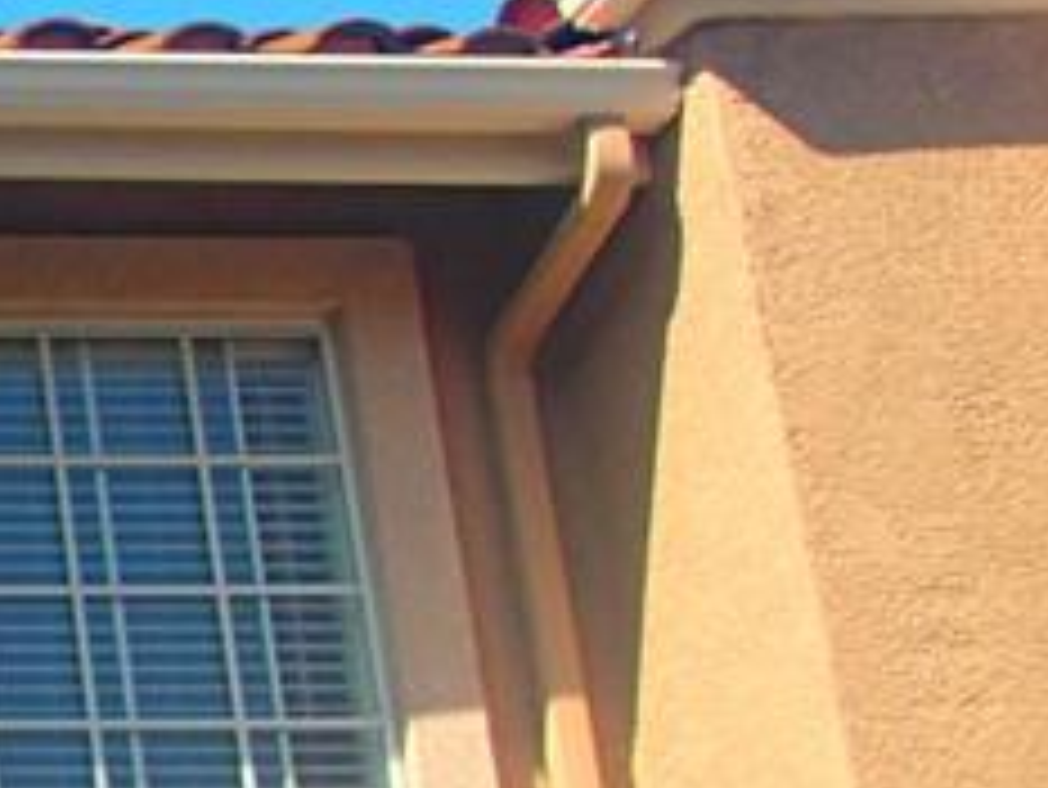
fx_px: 3332
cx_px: -1169
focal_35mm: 110
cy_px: 901
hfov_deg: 14.3
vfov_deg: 13.2
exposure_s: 1/125
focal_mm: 4.5
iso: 100
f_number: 8
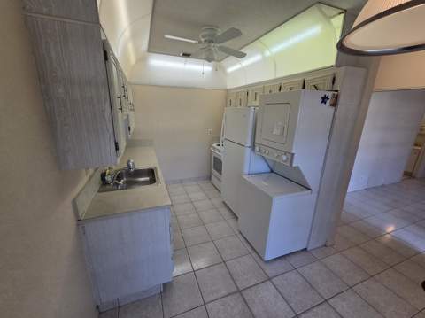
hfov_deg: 106.2
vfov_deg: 89.8
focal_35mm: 13
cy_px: 159
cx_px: 212
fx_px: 159
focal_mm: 2.2
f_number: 2.2
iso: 125
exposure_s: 1/120
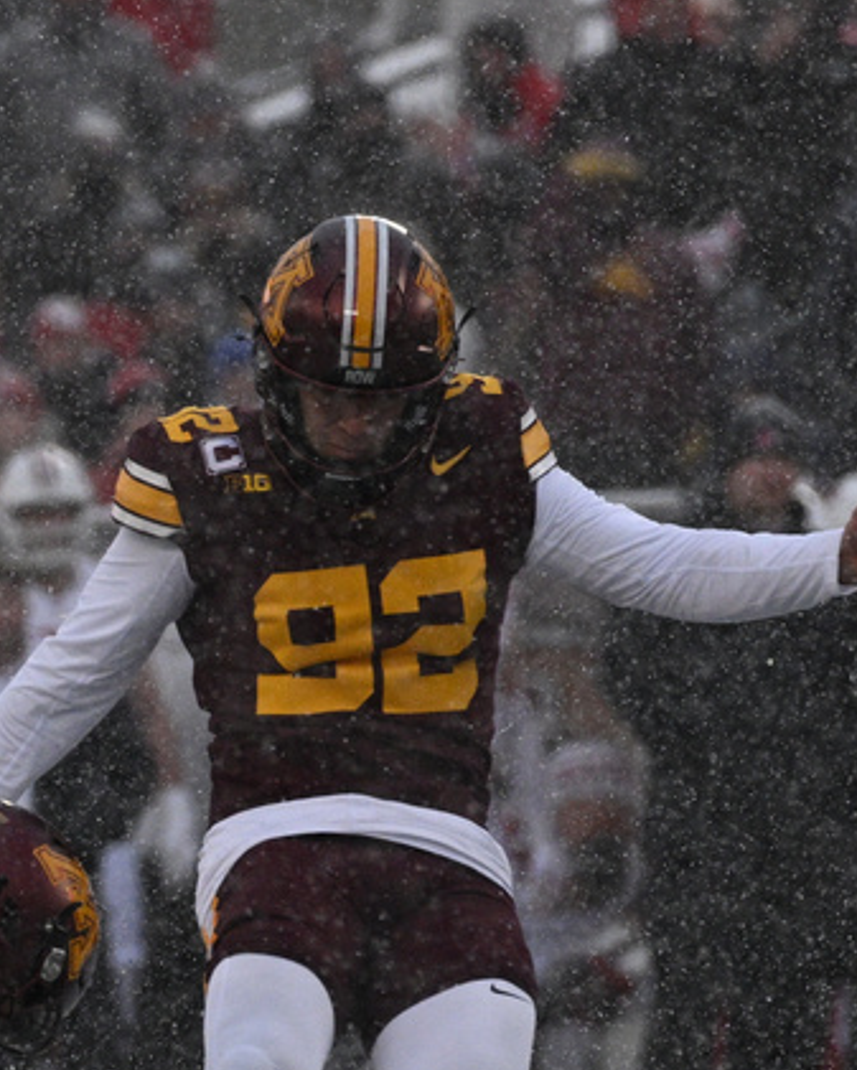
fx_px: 33627
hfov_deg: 1.5
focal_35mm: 1061
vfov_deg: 1.8
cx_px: 193
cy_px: 732
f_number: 5.6
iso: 2000
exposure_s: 1/2500
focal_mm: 310
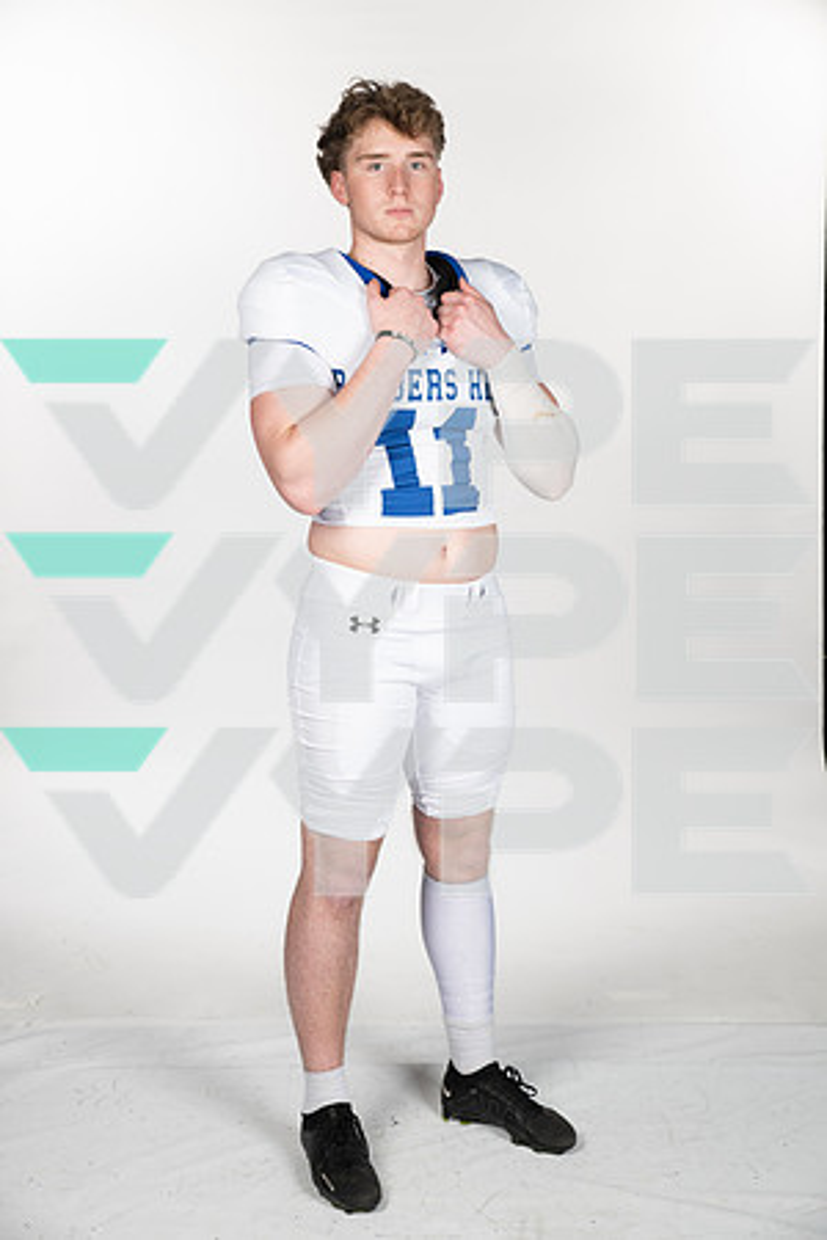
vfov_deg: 34.5
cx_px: 414
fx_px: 1998
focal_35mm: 58
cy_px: 620
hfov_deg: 23.4
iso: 250
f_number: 7.1
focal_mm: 58
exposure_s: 1/400
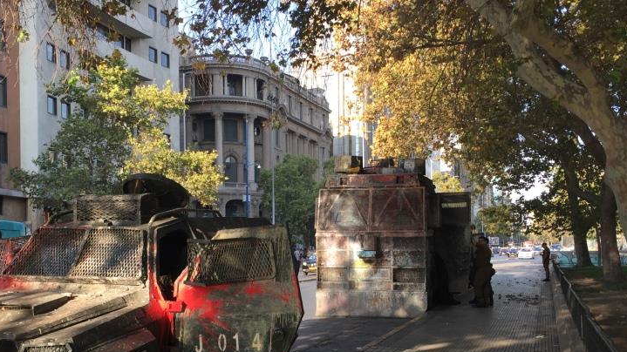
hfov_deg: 45.4
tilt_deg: +0.6
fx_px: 748
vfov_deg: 26.3
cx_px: 275
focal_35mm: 45
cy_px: 251
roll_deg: -0.5
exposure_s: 1/278
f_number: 2.2
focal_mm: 4.15
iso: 32
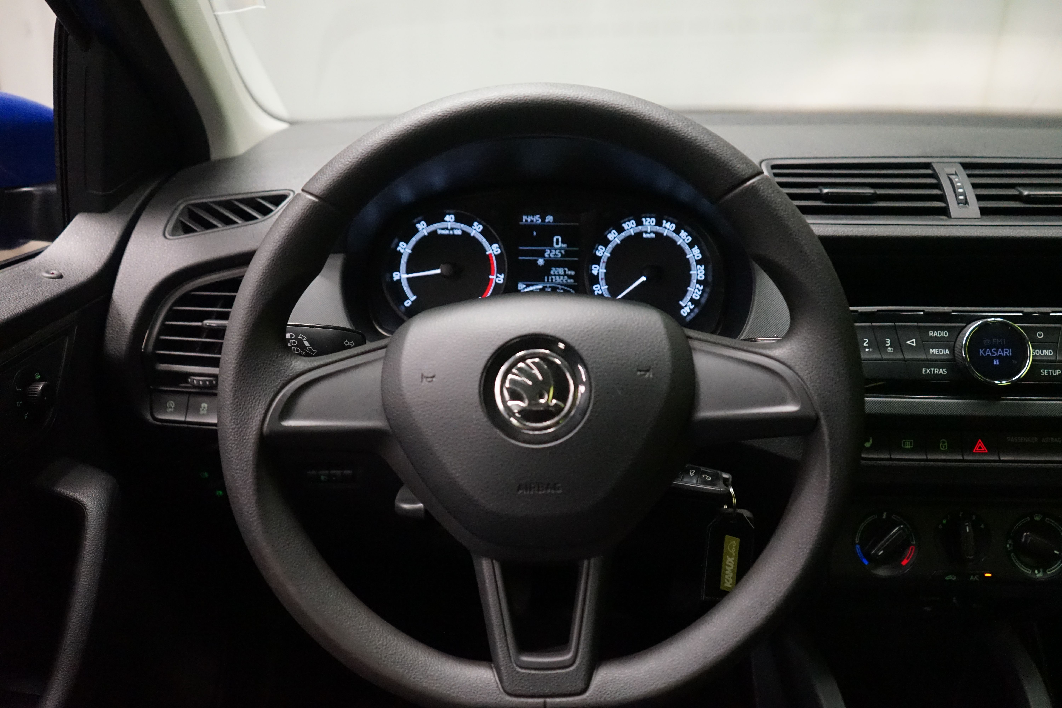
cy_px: 354
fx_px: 826
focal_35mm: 28
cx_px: 531
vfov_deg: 46.4
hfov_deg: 65.5
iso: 6400
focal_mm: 28
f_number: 3.5
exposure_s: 1/125
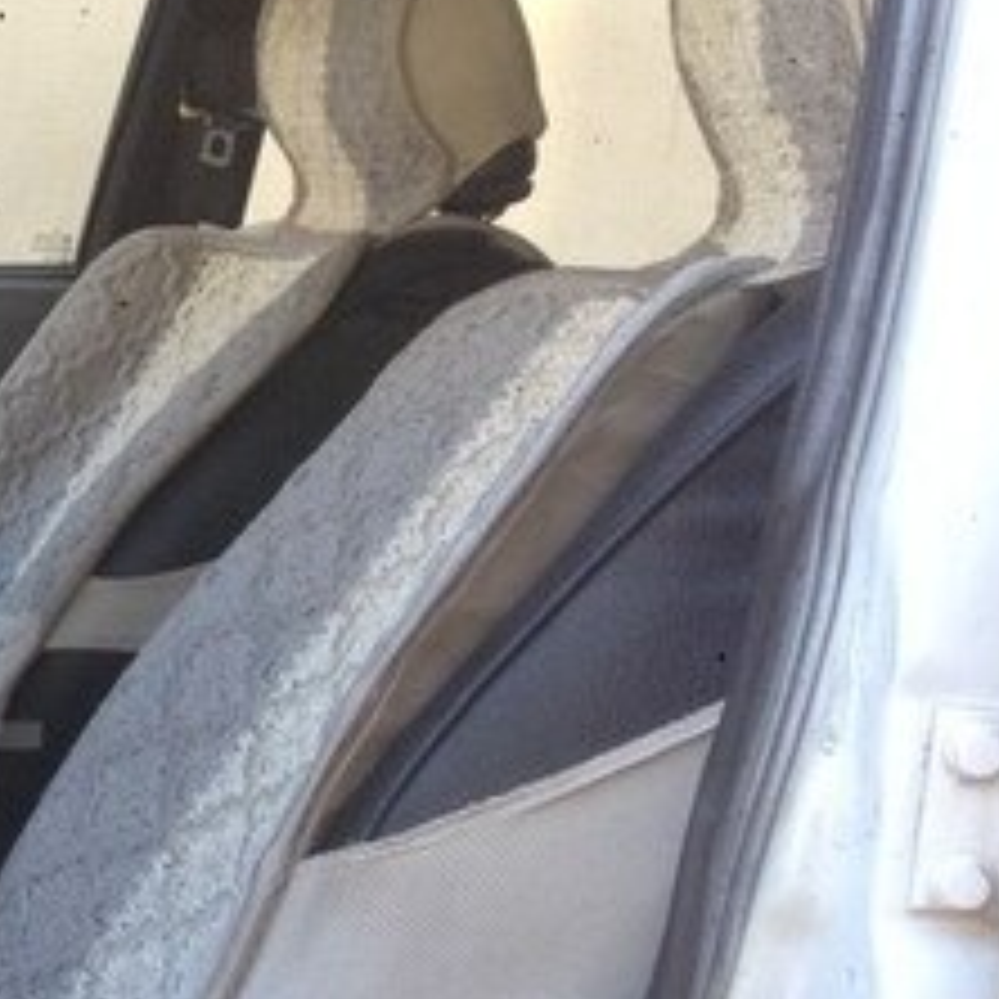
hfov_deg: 17.3
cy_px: 682
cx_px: -418
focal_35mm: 92
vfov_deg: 18.8
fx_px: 3004
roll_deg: -3.5
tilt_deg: -10.2
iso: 80
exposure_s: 1/120
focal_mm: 4.28
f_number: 2.4
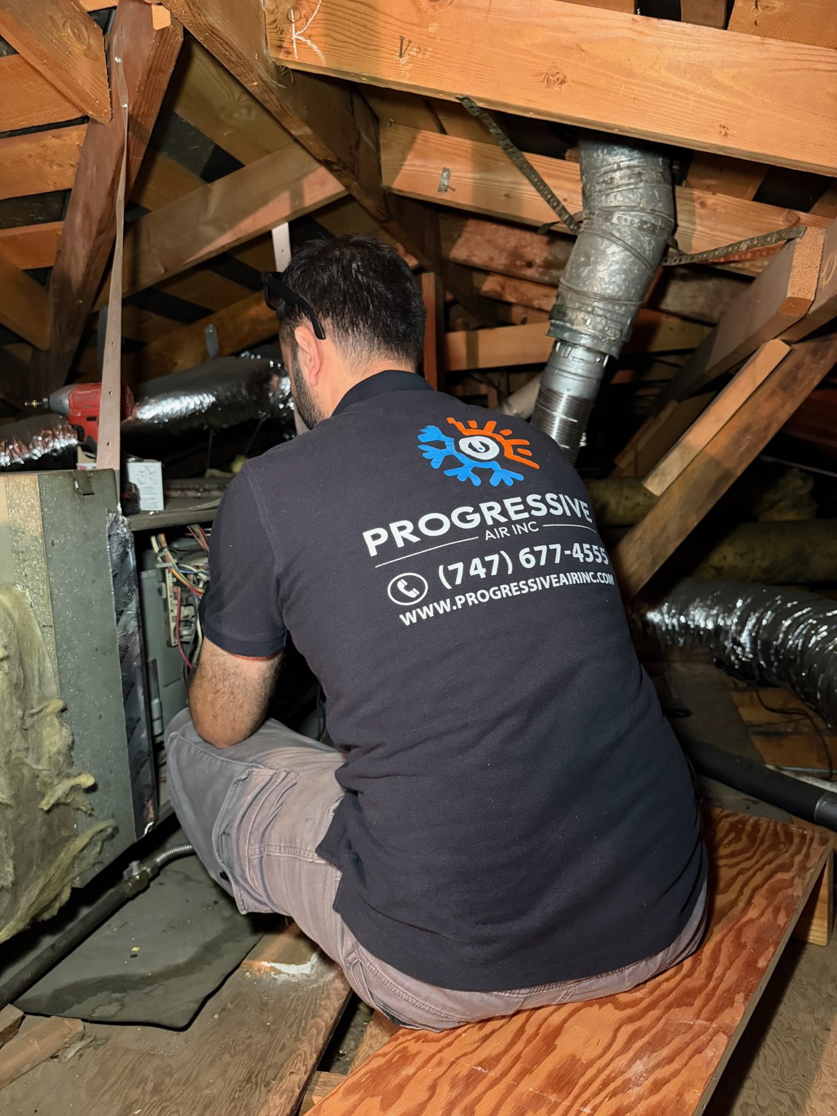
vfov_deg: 71.6
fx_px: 774
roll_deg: +2.5
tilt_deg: -7.1
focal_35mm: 24
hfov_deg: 56.8
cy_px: 558
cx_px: 418
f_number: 1.78
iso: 800
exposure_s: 1/30
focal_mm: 6.76
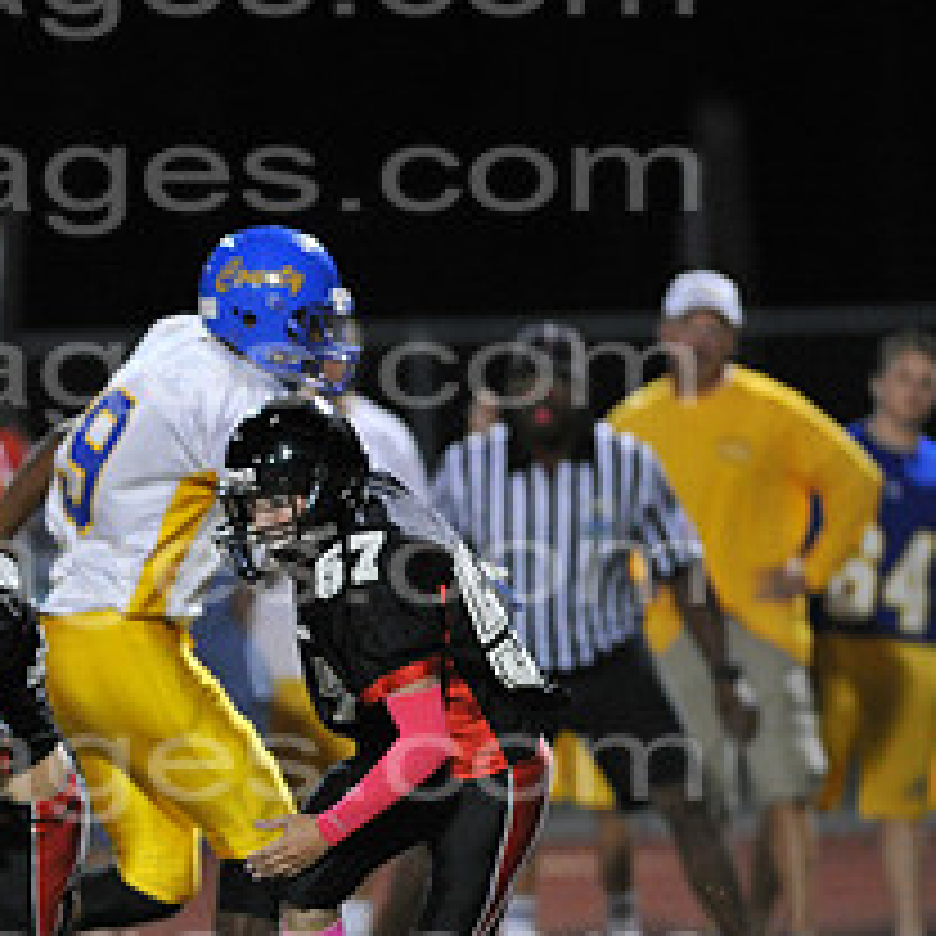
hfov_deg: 2.5
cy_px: 670
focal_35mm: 709
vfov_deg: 2.5
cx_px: -302
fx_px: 21690
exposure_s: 1/500
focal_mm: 300
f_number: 4
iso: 6400
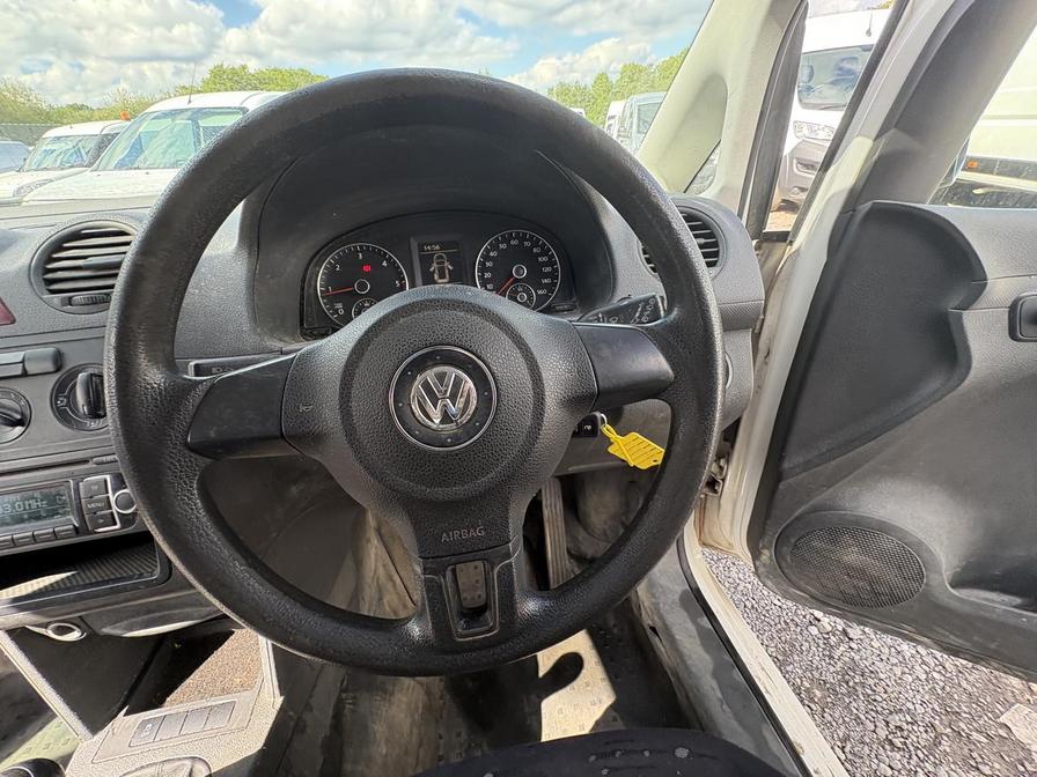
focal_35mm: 14
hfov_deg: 102.1
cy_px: 388
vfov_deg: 85.7
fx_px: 419
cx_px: 518
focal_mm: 2.22
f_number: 2.2
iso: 125
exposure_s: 1/140
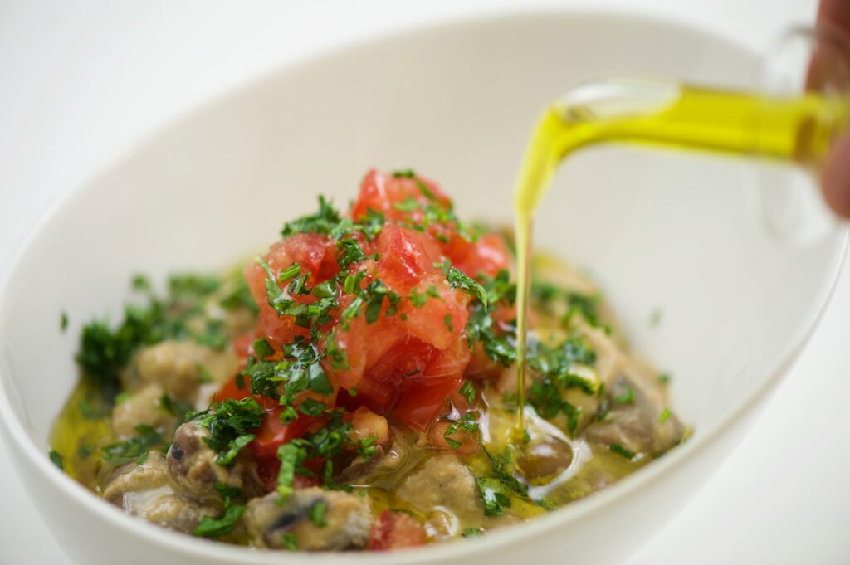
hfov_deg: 19.5
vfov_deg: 13.0
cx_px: 425
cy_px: 282
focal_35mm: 105
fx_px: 2477
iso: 200
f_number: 3.2
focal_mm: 105
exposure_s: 1/10
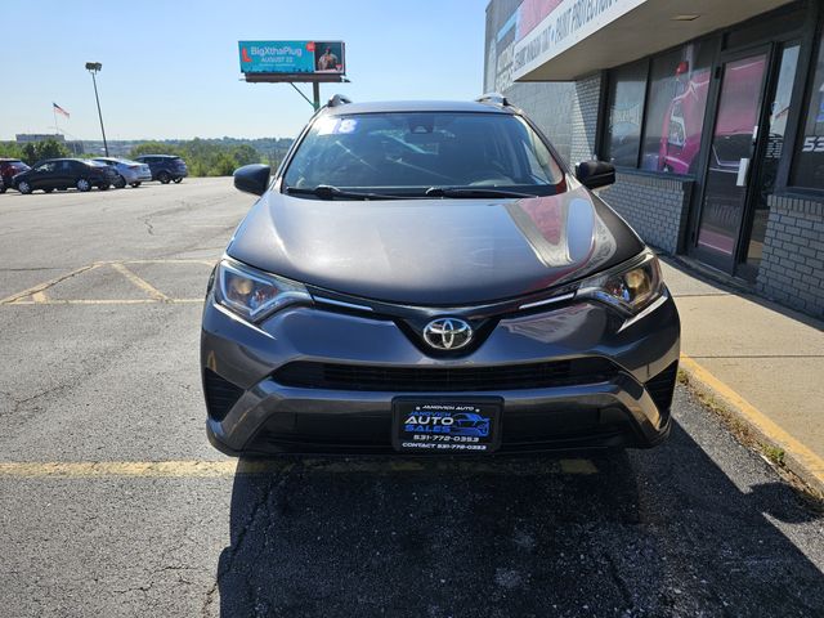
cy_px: 309
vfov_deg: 58.9
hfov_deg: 73.9
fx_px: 547
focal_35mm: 23
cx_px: 412
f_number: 1.7
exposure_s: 1/861
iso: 10
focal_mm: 6.3
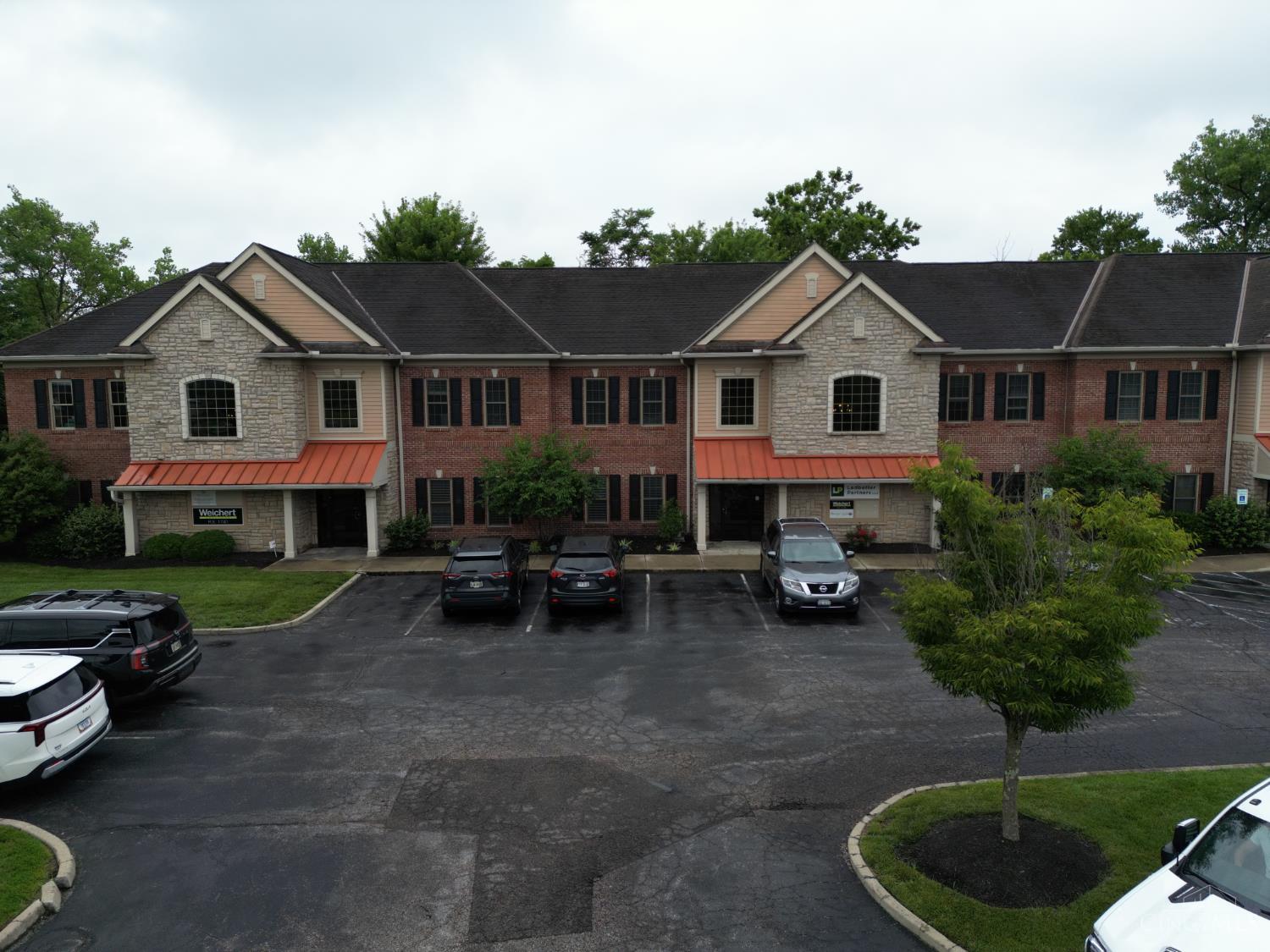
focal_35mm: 24
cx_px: 635
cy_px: 476
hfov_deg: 71.6
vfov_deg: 56.8
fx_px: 881
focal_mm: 6.72
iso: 100
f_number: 1.7
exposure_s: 1/1250
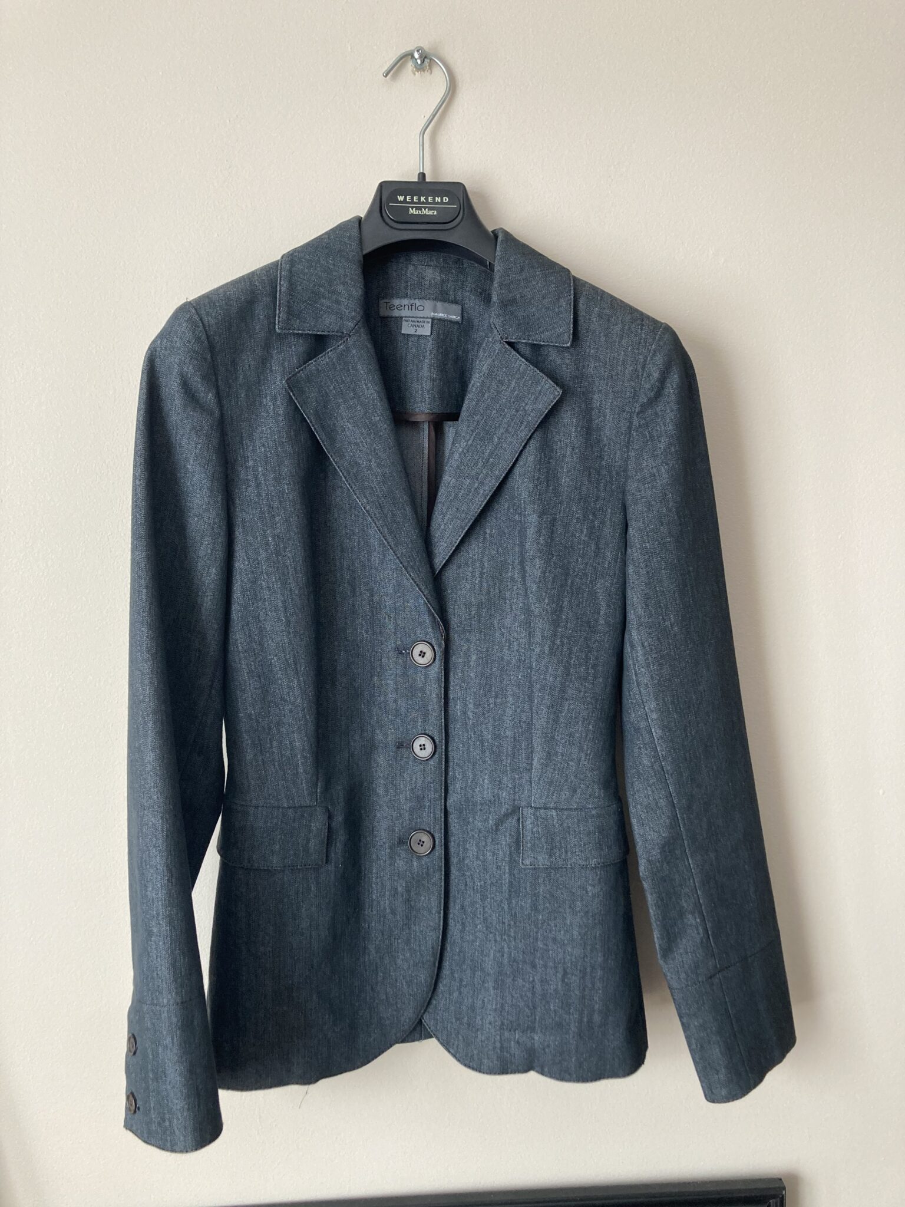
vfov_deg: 63.4
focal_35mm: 28
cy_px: 604
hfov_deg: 49.7
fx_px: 976
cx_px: 452
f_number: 1.8
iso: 125
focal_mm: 3.99
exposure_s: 1/60
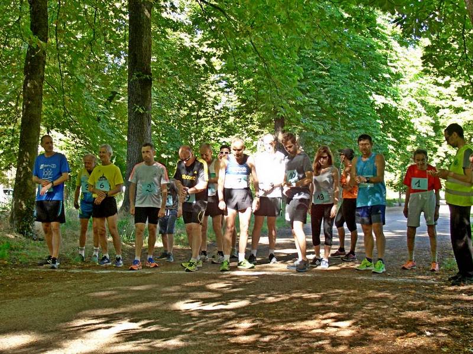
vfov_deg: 33.6
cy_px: 177
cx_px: 236
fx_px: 588
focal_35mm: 43
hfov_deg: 43.9
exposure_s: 1/60
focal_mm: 9.2
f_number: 3
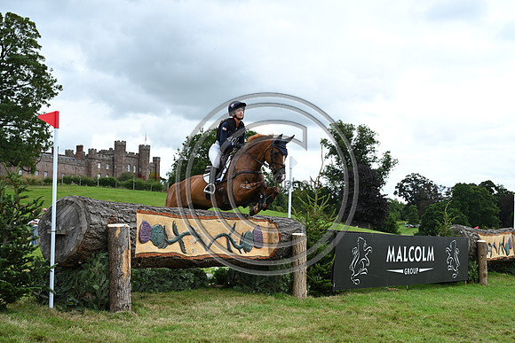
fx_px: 801
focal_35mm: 56
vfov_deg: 24.2
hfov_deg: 35.6
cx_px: 258
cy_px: 172
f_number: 5.6
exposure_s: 1/1250
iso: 560
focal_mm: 56
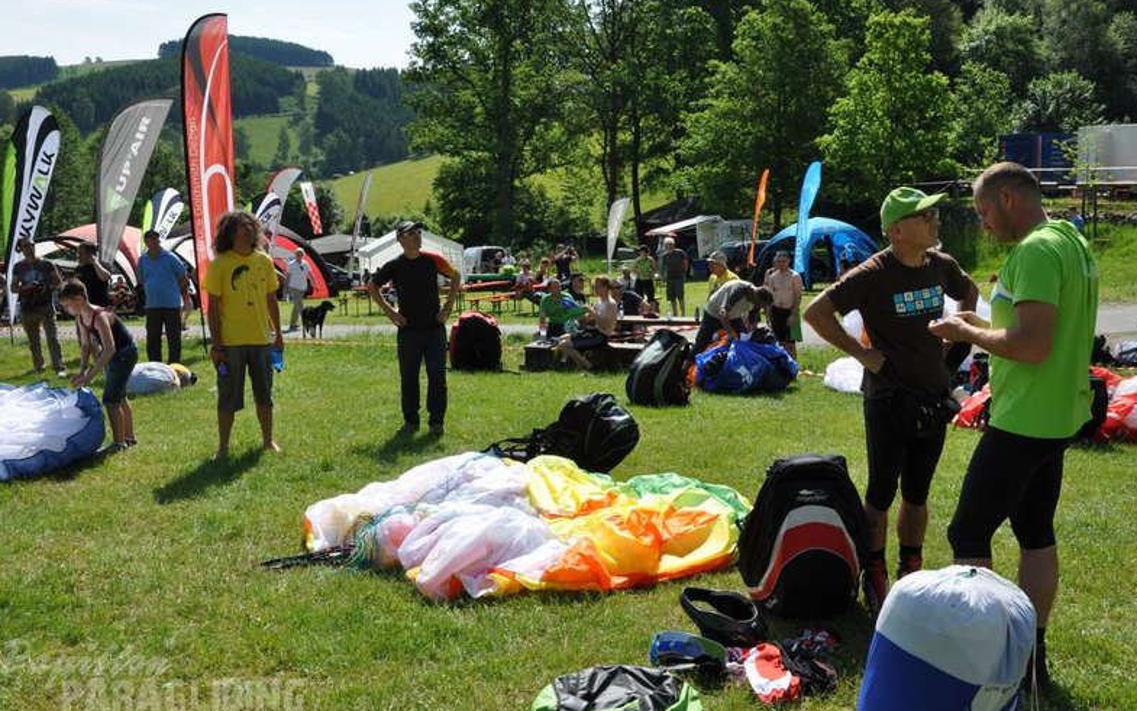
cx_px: 572
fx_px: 1194
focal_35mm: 39
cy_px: 337
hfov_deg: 50.9
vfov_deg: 33.2
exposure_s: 1/160
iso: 200
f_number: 13
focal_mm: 25
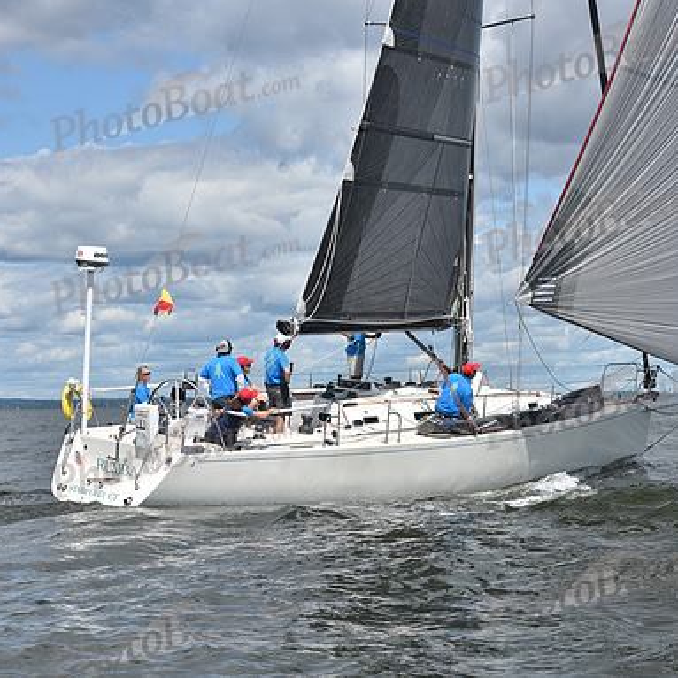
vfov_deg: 19.3
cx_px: 393
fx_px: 1994
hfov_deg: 19.3
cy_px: 337
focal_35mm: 90
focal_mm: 70
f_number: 10
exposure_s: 1/800
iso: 250
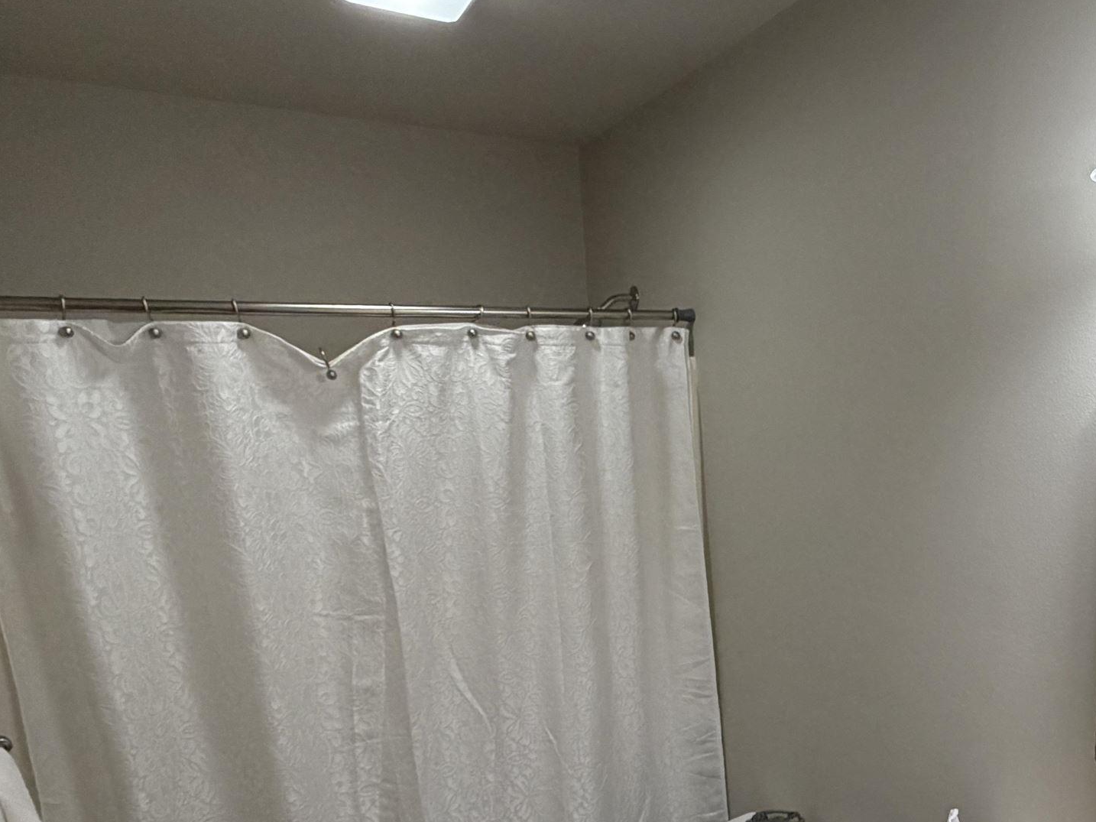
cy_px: 656
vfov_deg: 44.5
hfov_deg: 57.1
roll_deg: +1.3
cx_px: 818
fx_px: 950
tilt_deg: -15.9
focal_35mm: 30
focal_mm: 2.22
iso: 250
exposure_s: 1/120
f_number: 2.2
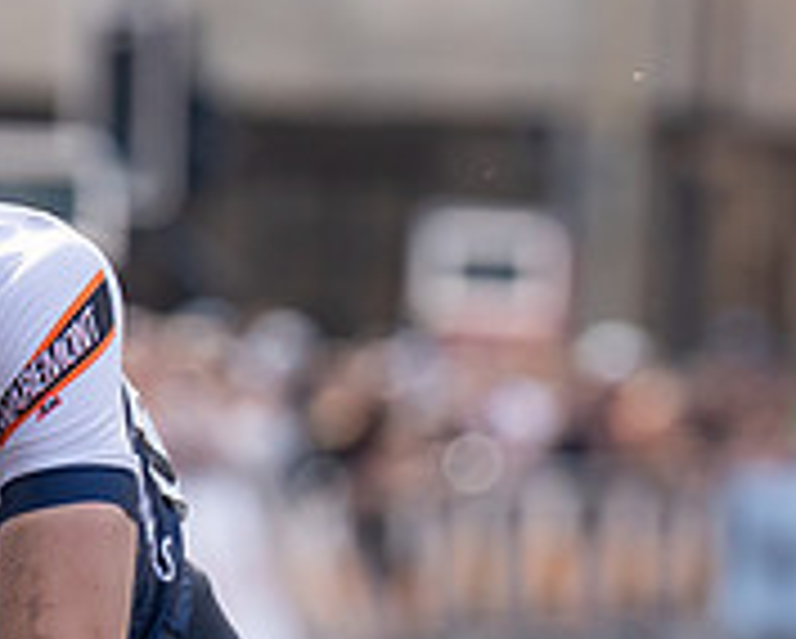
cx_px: -338
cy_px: 117
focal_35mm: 887
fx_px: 20919
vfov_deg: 1.7
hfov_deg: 2.2
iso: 200
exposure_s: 1/1000
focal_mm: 182
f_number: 4
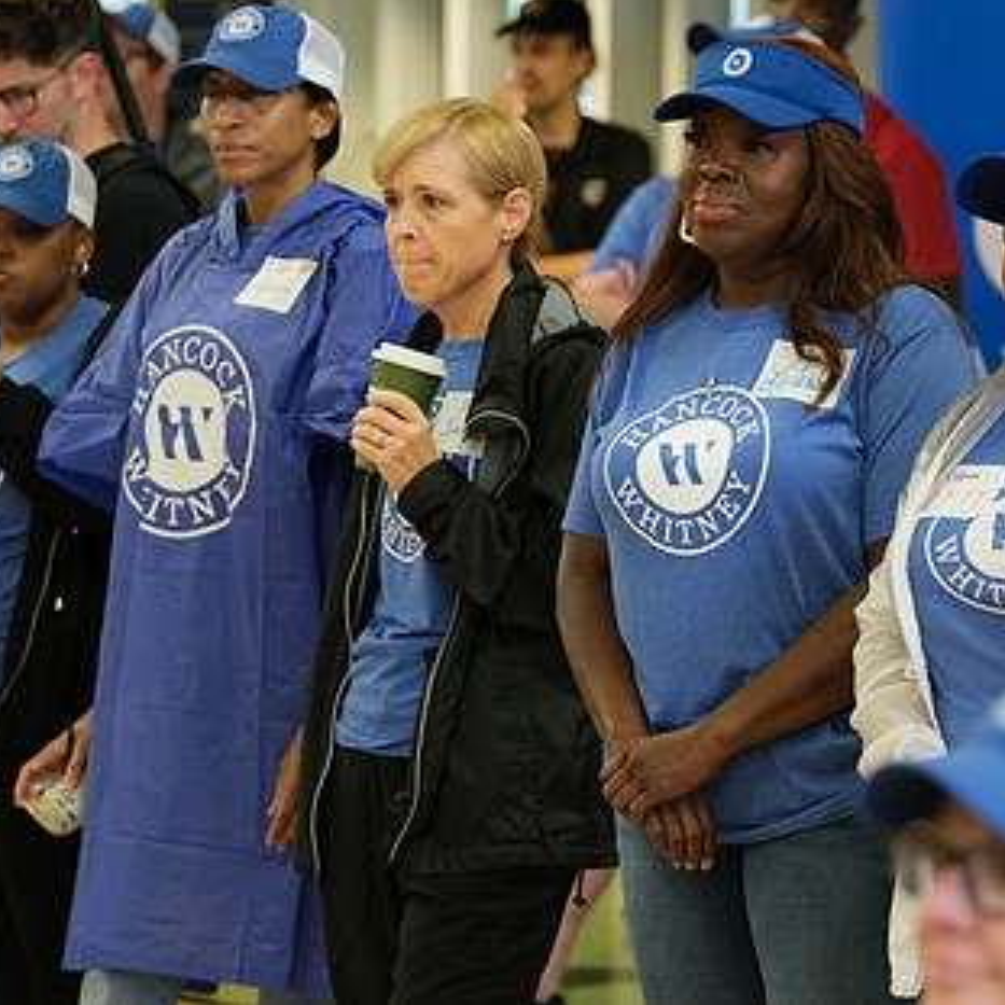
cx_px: 601
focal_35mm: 192
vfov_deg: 9.1
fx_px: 6307
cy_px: 383
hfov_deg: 9.1
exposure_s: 1/125
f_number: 2.8
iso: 2500
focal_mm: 80.4
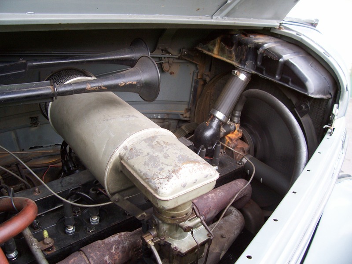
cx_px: 176
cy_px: 132
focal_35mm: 34
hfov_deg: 54.0
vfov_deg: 41.8
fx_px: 346
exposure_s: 1/111
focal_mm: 5.6
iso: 80
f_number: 2.7
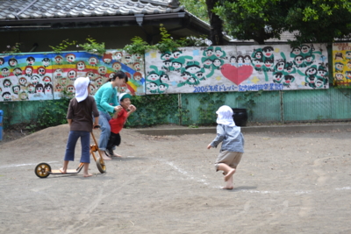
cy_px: 117
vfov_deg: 16.6
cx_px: 176
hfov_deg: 24.6
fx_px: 805
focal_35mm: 82
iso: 100
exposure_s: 1/160
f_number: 6.3
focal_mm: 55
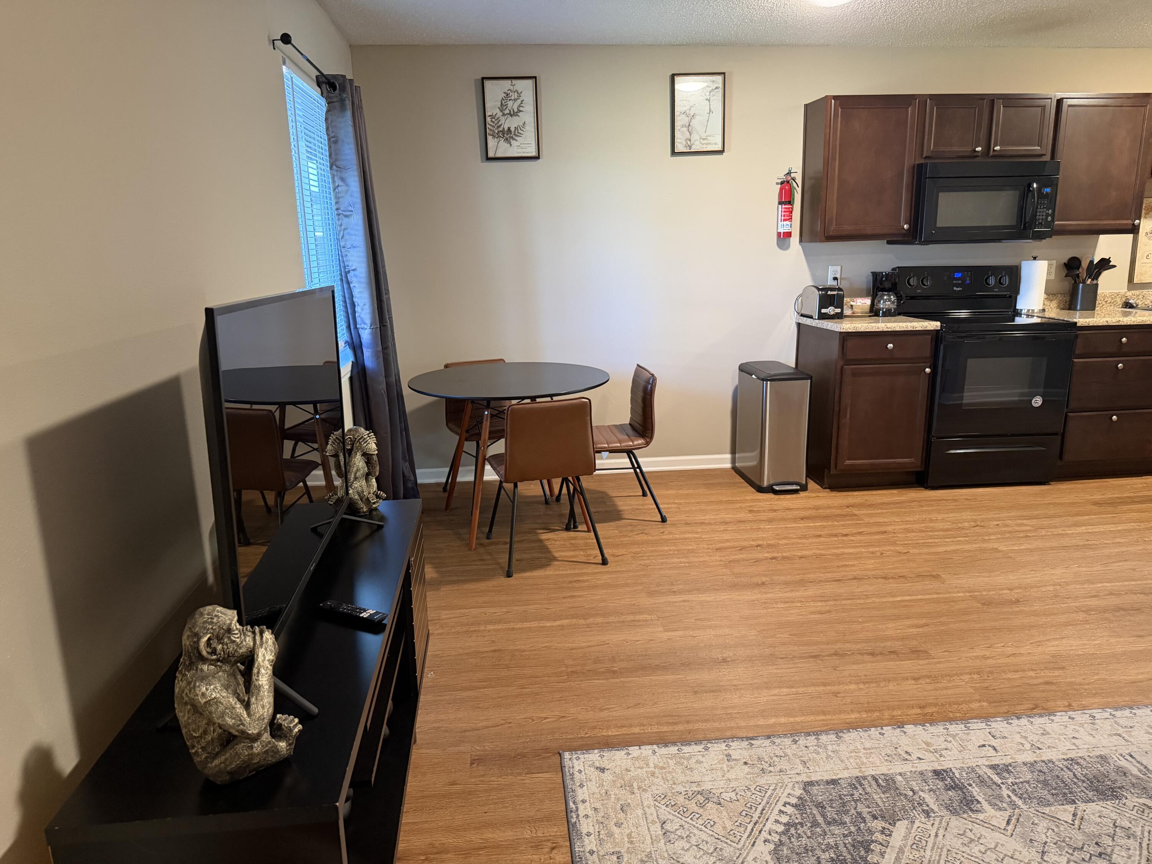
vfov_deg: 56.8
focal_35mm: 24
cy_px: 432
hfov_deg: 71.6
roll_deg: +1.6
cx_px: 576
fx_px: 799
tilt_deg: -13.2
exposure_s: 1/60
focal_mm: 6.76
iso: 500
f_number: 1.78
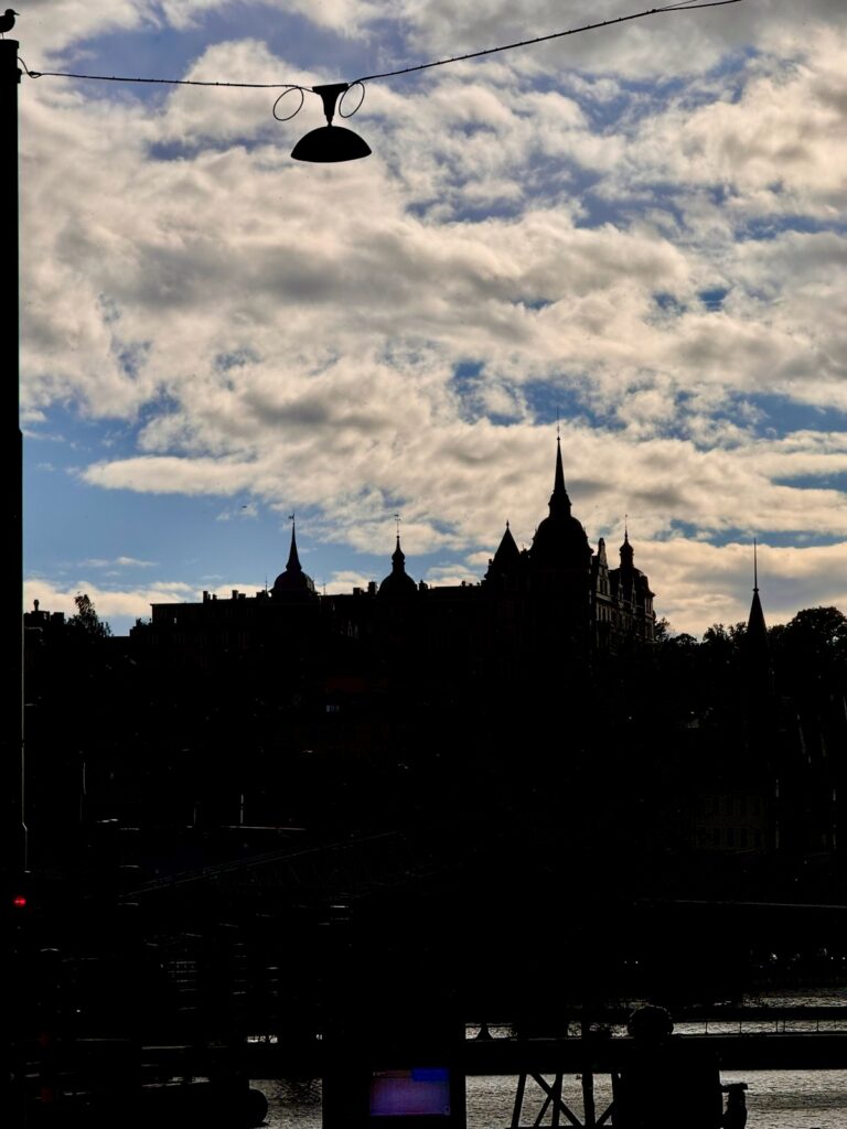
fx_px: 3915
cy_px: 564
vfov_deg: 16.4
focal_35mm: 120
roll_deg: +0.7
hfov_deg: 12.3
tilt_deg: +6.1
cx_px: 424
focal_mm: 15.66
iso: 40
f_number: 2.8
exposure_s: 1/6289
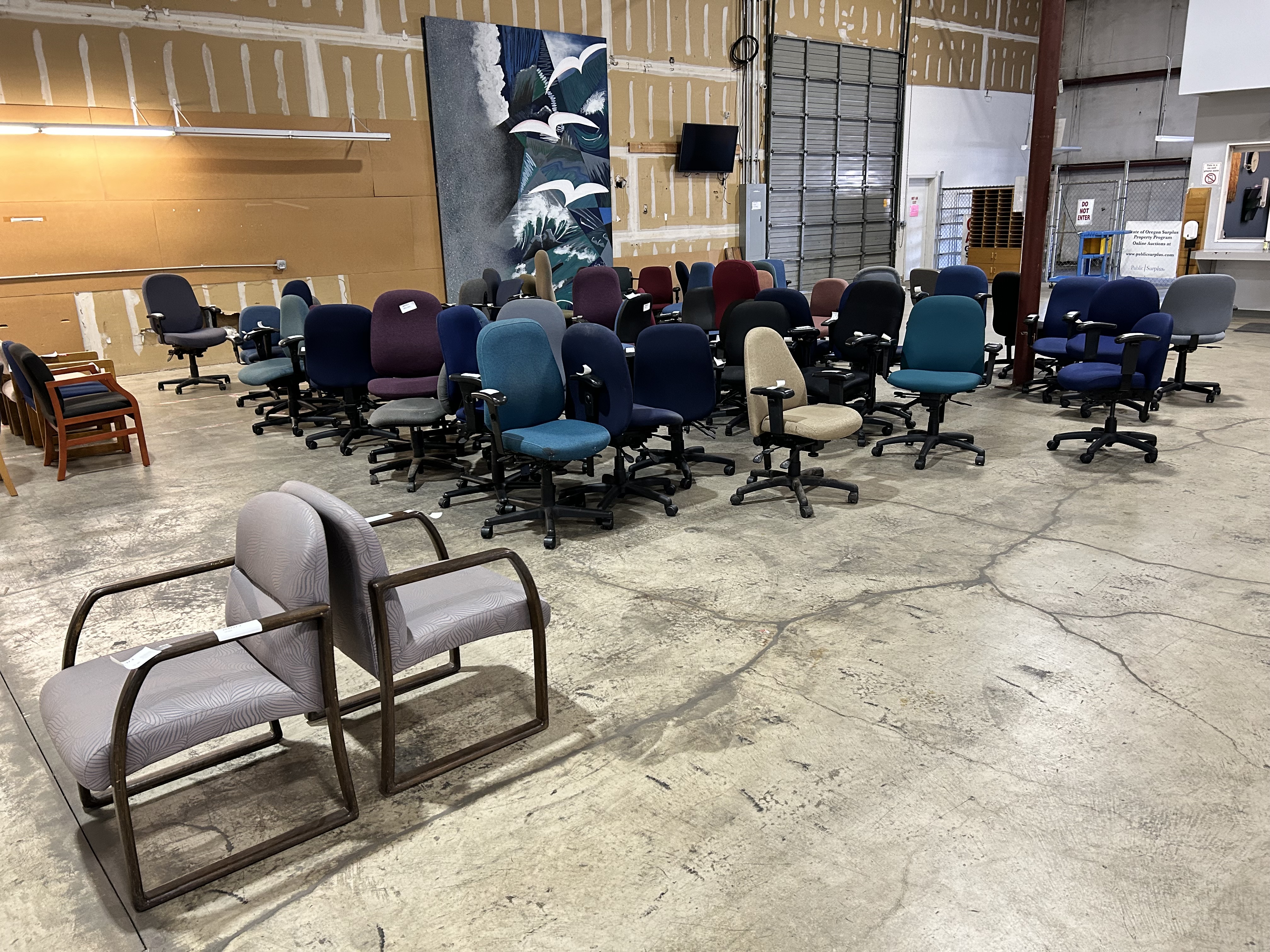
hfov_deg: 67.3
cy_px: 476
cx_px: 635
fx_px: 954
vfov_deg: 53.1
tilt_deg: -16.1
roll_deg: +2.9
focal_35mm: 26
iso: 250
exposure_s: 1/60
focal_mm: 5.7
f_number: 1.5
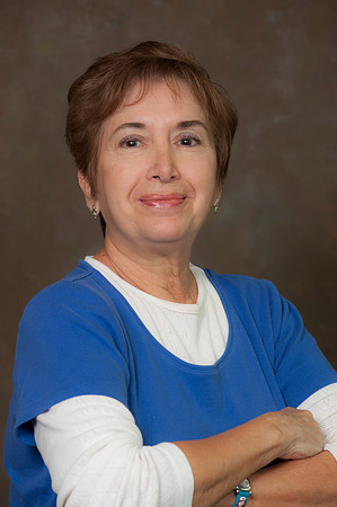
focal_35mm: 180
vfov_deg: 11.4
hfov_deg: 7.6
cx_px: 168
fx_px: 2533
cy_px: 254
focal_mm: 180
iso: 400
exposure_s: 1/100
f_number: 7.1
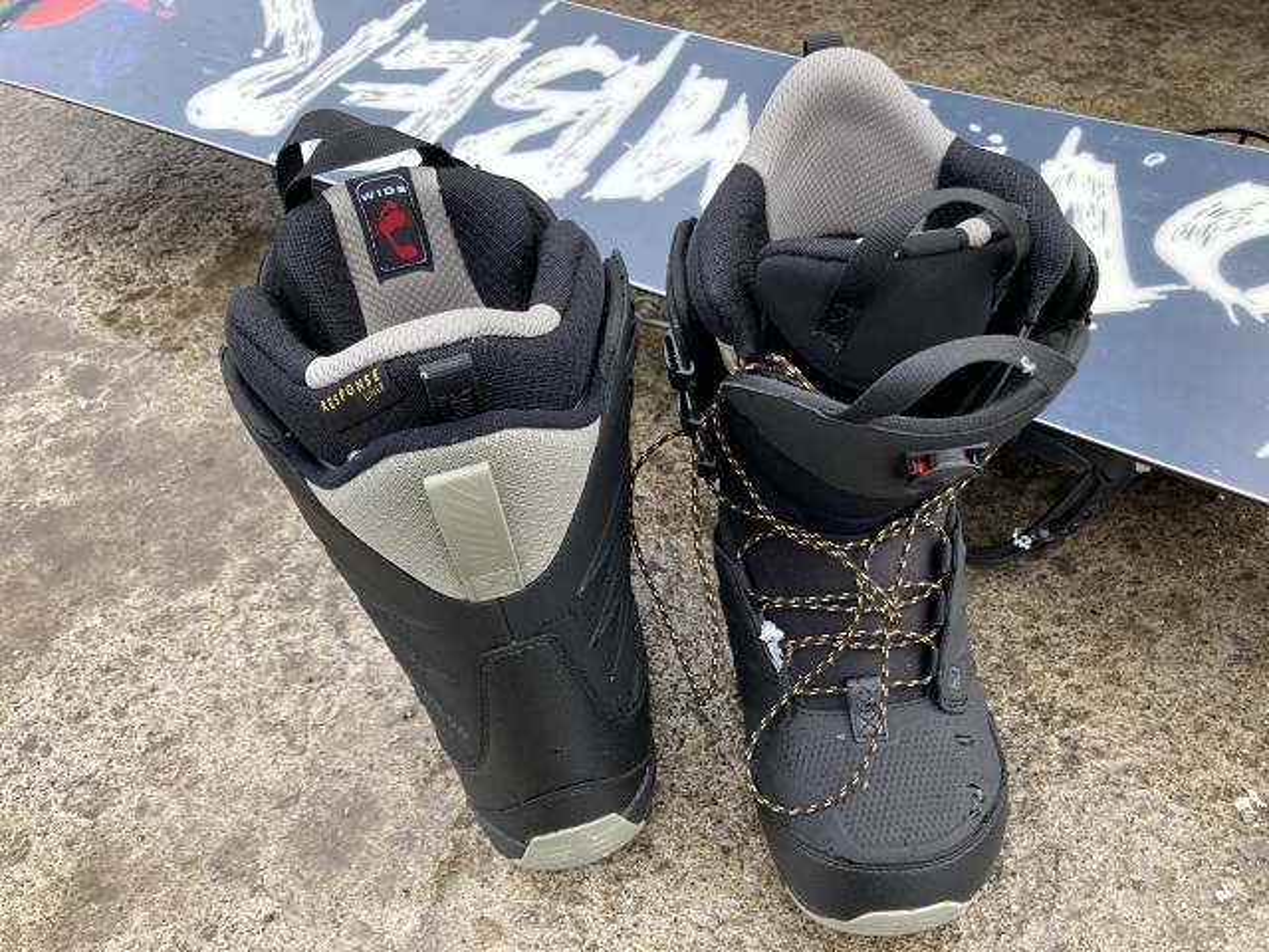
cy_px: 476
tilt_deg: -46.3
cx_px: 634
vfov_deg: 49.7
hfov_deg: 63.4
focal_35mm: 28
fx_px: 1026
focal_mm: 3.99
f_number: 1.8
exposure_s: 1/450
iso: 20
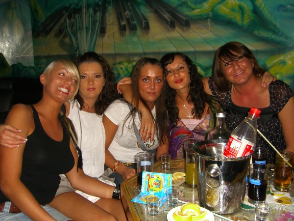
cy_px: 110
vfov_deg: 37.7
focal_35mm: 38
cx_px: 147
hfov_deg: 49.0
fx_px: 323
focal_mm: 7.9
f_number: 2.8
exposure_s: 1/60
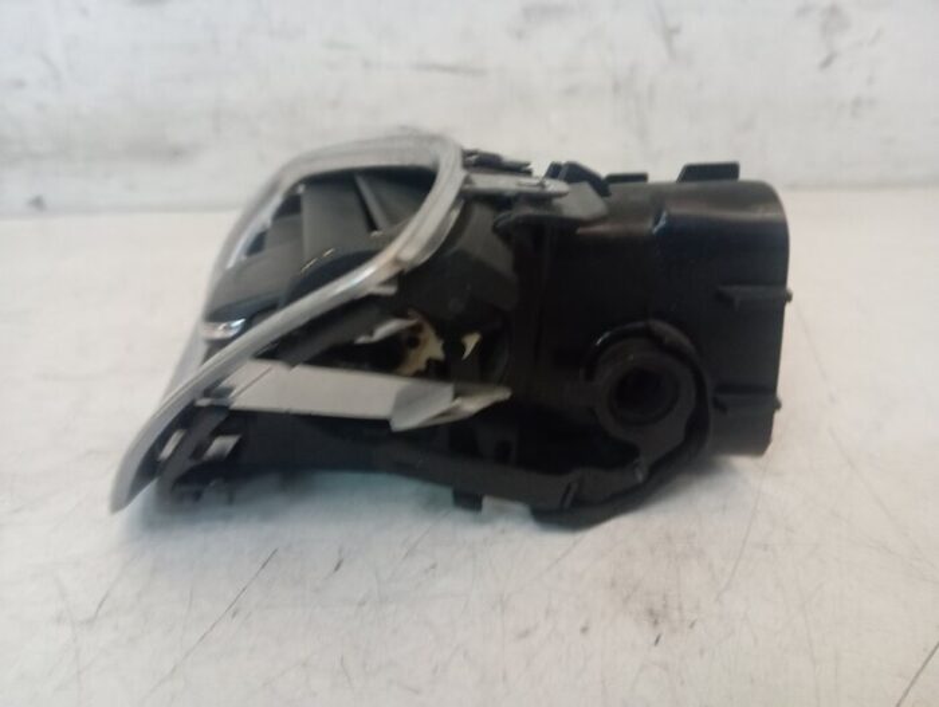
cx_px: 470
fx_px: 761
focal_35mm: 28
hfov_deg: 63.4
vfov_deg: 49.9
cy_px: 354
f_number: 1.8
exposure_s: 1/20
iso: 1633
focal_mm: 4.22
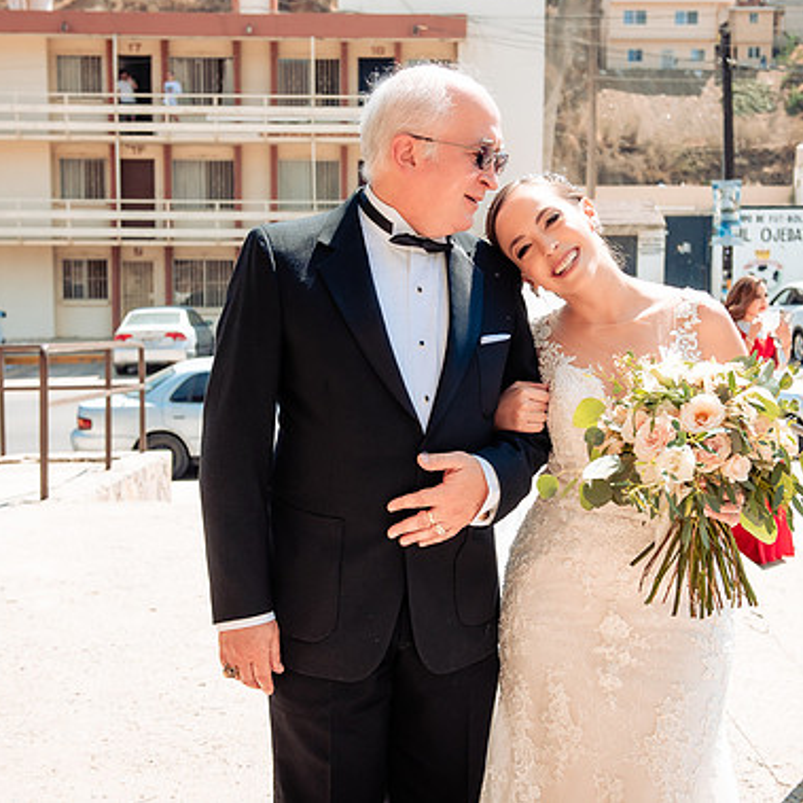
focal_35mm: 57
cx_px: 420
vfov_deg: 30.0
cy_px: 372
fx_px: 1496
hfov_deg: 30.0
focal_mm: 40
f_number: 4.5
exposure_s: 1/1250
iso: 400
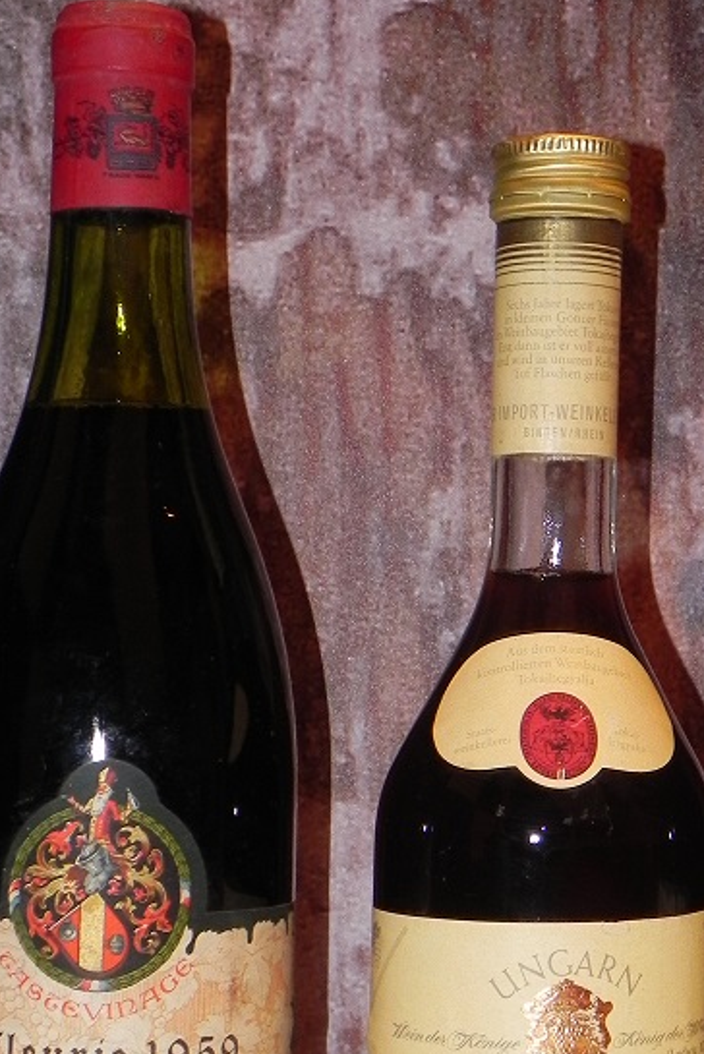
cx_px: 594
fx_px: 2344
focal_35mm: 80
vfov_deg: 25.3
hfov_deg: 16.9
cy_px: 677
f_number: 3.2
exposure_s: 1/30
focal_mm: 8.2
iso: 200
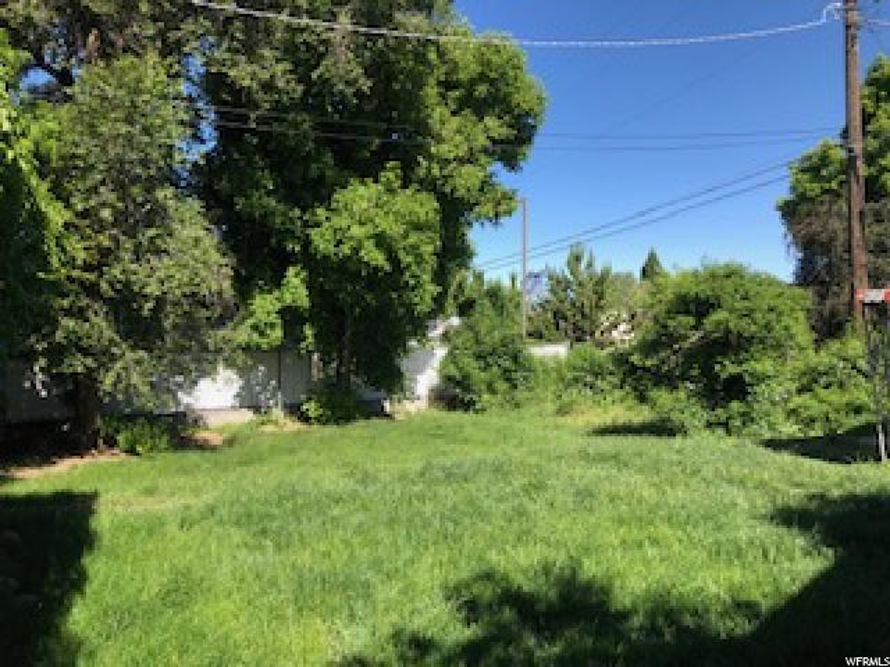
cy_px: 334
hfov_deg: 63.4
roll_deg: +0.5
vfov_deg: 49.7
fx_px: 720
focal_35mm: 28
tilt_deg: +1.3
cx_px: 445
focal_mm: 3.99
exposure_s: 1/889
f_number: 1.8
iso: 20
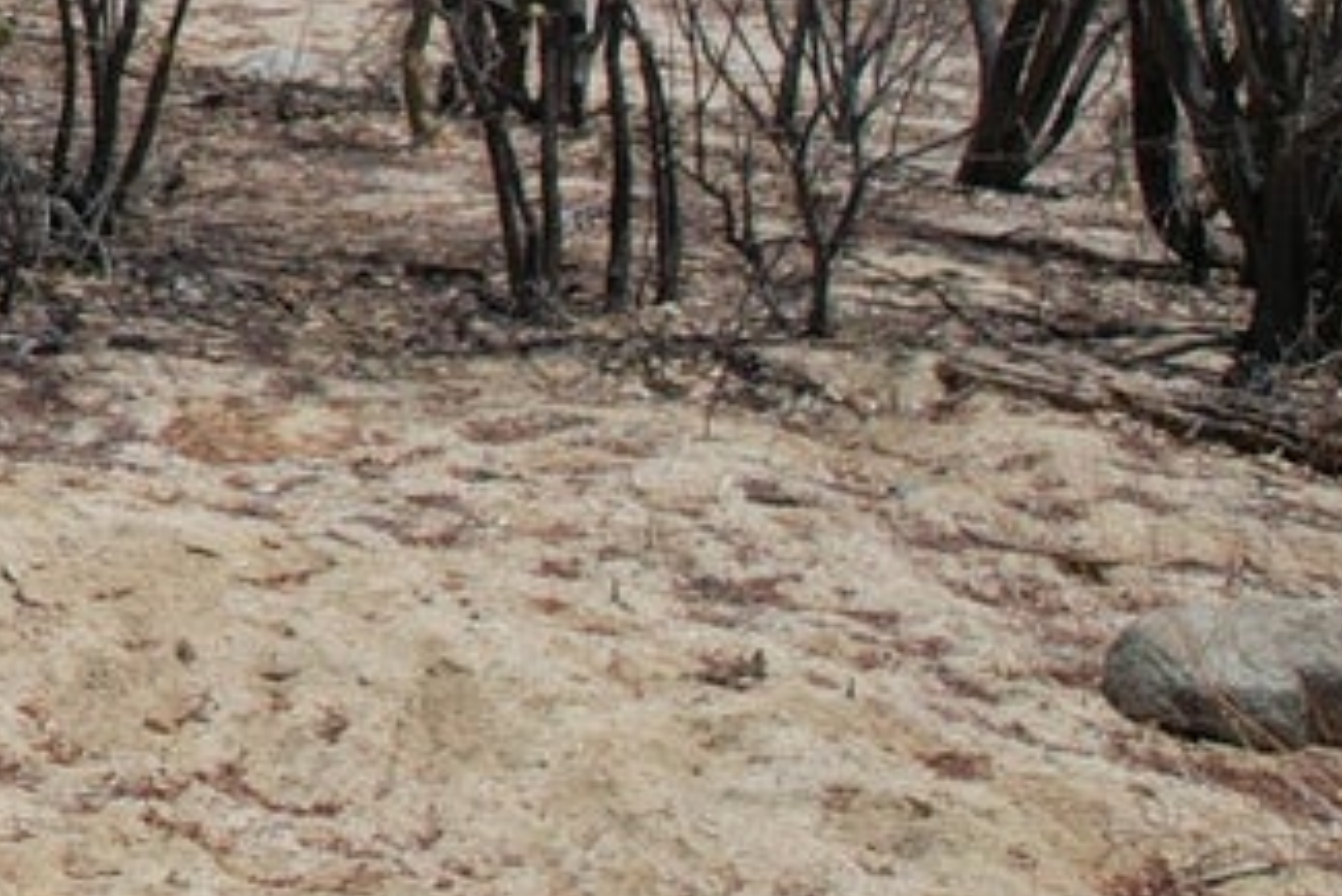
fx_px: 3878
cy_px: -743
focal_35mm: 104
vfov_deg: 12.1
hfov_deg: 15.1
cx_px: -1503
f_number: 2.8
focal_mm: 8.38
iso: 120
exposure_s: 1/4000
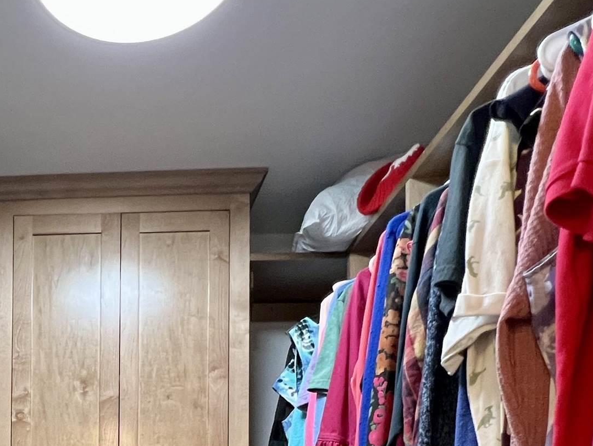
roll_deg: -0.6
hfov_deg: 44.8
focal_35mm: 37
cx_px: 43
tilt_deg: +1.7
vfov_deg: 31.3
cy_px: 558
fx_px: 634
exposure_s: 1/60
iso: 320
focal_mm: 1.57
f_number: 1.8
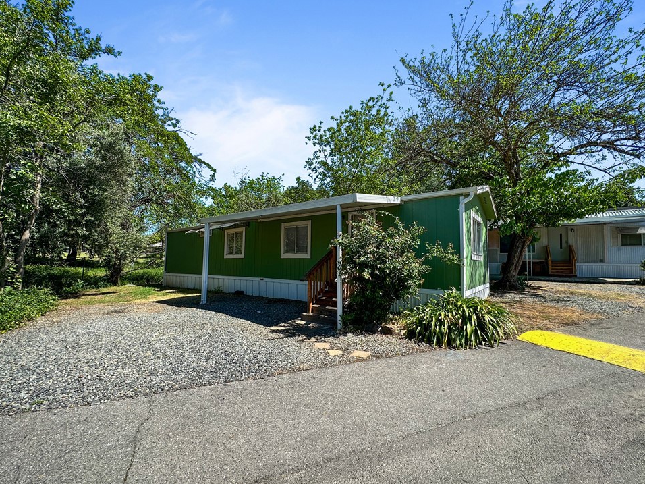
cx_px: 332
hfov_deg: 98.1
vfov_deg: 81.7
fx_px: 279
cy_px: 248
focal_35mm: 15
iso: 40
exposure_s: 1/800
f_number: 2.2
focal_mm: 2.22
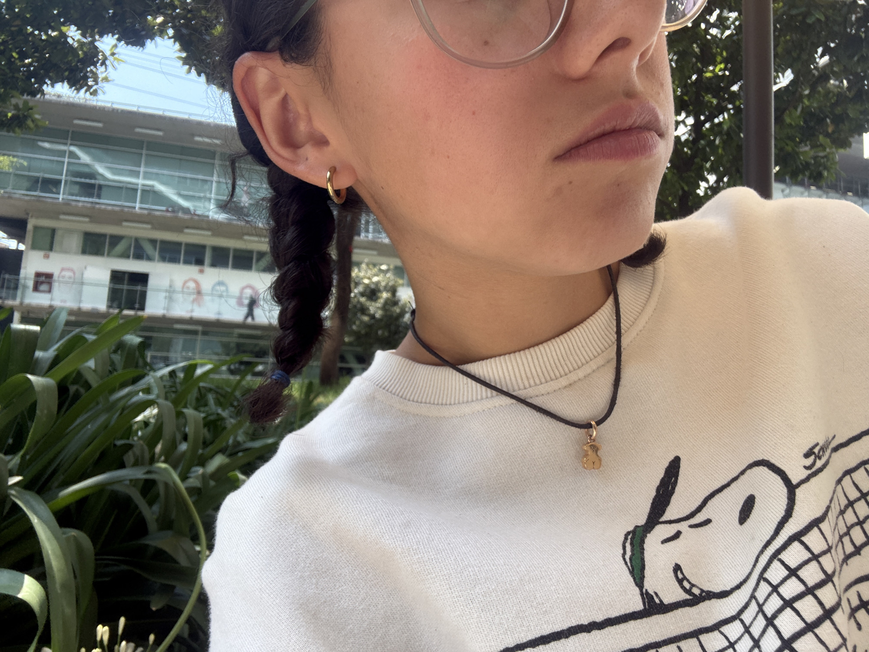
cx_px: 434
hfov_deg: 73.9
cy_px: 326
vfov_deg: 58.9
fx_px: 577
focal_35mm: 23
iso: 40
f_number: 1.9
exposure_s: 1/304
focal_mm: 2.69
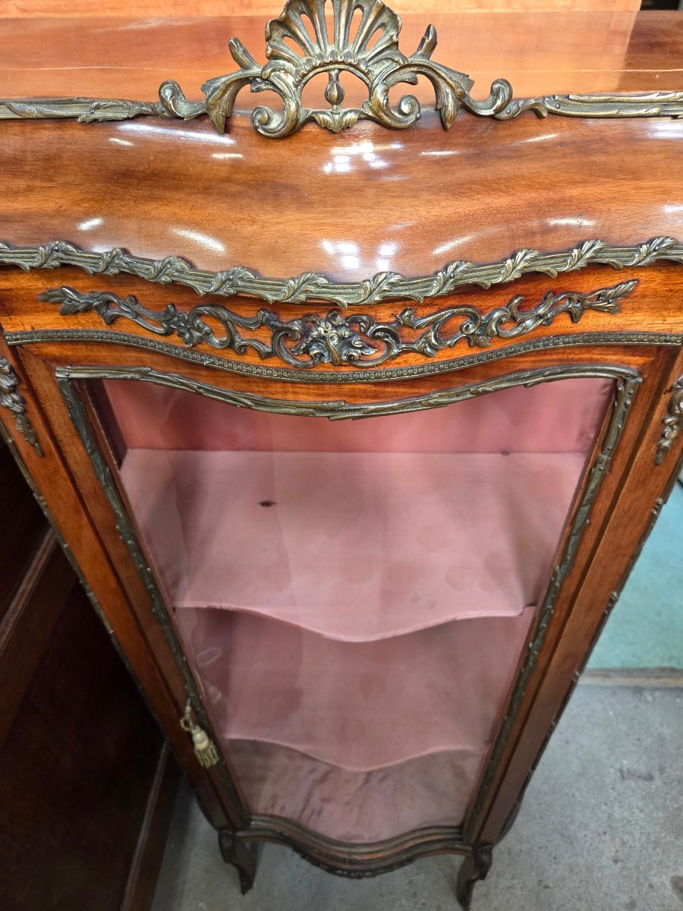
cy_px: 456
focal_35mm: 23
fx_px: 605
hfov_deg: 58.9
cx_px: 342
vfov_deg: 73.9
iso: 640
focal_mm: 5.4
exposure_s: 1/100
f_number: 1.8
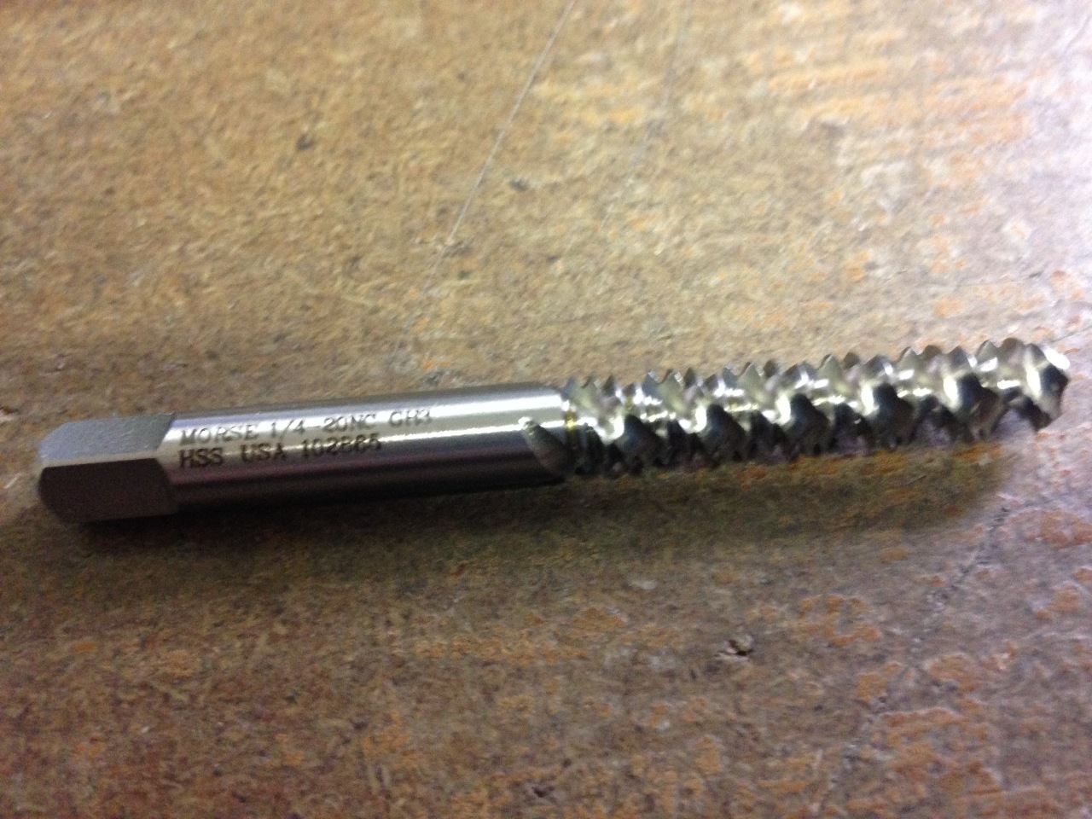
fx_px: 1041
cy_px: 410
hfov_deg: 55.4
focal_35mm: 33
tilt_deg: -60.2
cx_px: 546
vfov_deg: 42.9
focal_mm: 4.12
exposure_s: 1/20
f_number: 2.4
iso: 400
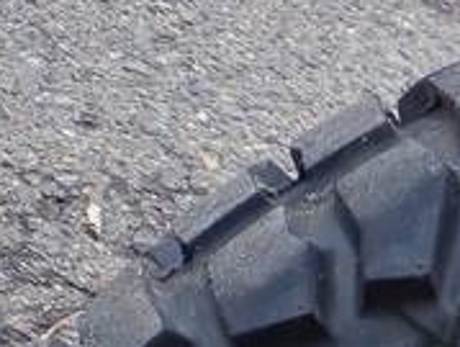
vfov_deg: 9.1
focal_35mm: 156
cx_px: 648
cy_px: 635
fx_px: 2077
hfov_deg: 12.2
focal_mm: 6.42
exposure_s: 1/30
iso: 200
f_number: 2.6
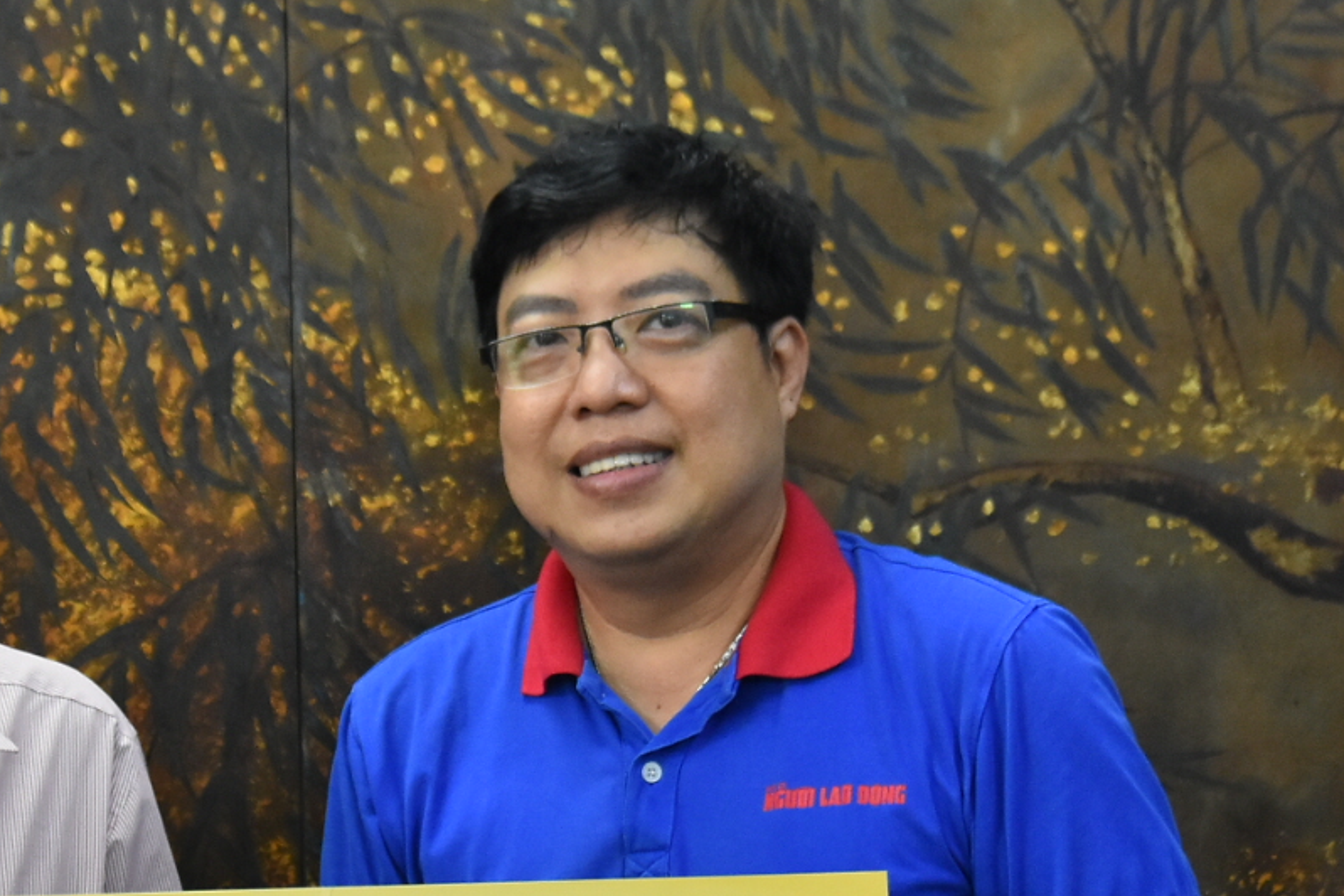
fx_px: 2501
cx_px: 305
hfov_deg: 29.5
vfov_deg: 20.0
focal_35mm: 67
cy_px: 765
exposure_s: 1/125
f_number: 2.8
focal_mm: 22
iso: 1800
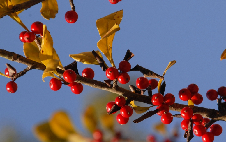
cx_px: 114
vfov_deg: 2.6
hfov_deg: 4.2
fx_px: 3110
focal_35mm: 505
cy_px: 79
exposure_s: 1/320
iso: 400
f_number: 9
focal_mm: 250
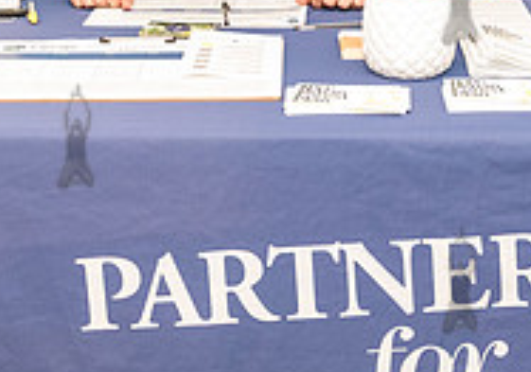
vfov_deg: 15.2
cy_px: -52
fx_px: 1349
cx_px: 313
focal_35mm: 90
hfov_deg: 22.3
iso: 5000
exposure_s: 1/250
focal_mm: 24
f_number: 4
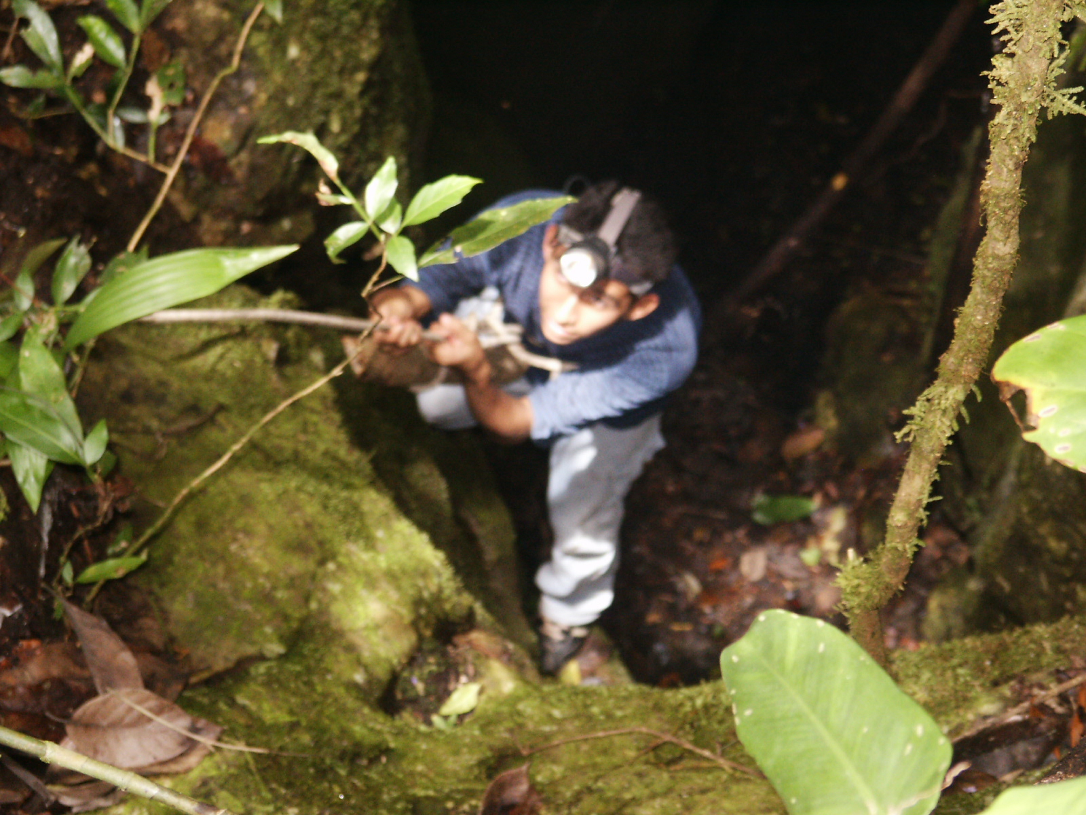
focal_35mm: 106
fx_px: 3326
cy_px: 408
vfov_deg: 14.0
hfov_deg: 18.5
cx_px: 543
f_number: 3.6
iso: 200
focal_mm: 21.67
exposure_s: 1/90
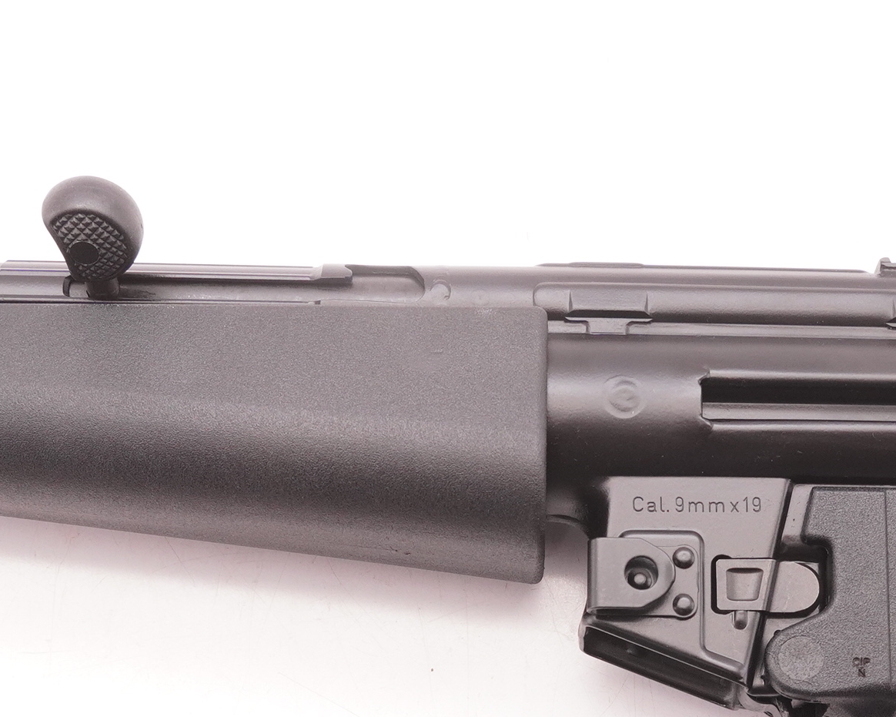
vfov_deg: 18.6
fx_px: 2121
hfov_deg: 23.7
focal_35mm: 80
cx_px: 601
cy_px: 737
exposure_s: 1/125
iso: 800
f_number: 5.6
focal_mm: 22
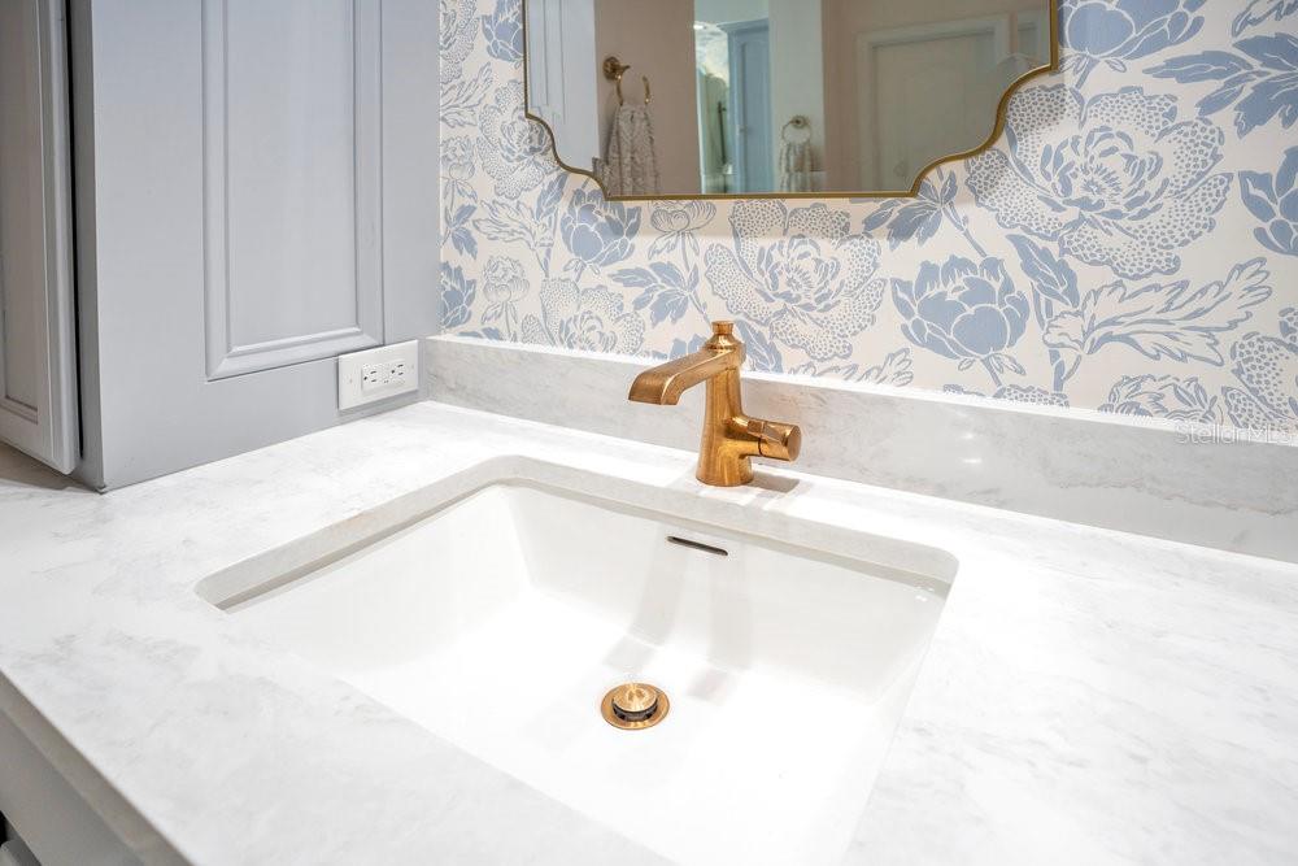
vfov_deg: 73.8
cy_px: 433
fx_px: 577
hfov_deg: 96.7
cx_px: 649
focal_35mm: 16
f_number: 4
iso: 250
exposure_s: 1/160
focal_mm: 16
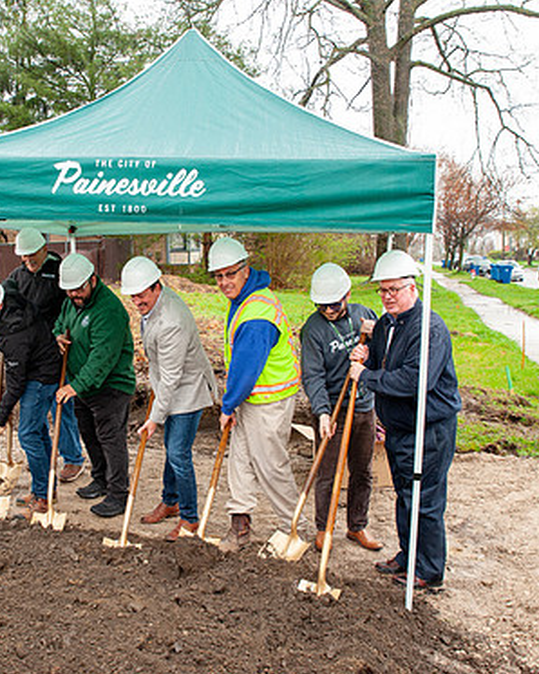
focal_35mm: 35
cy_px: 334
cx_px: 156
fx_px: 698
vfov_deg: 51.6
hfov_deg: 41.3
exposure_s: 1/125
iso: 800
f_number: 6.3
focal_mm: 24
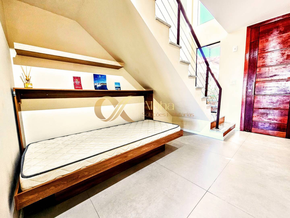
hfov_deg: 106.2
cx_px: 145
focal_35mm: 13
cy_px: 109
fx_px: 109
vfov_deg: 89.9
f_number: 2.2
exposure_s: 1/60
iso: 160
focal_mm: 2.2
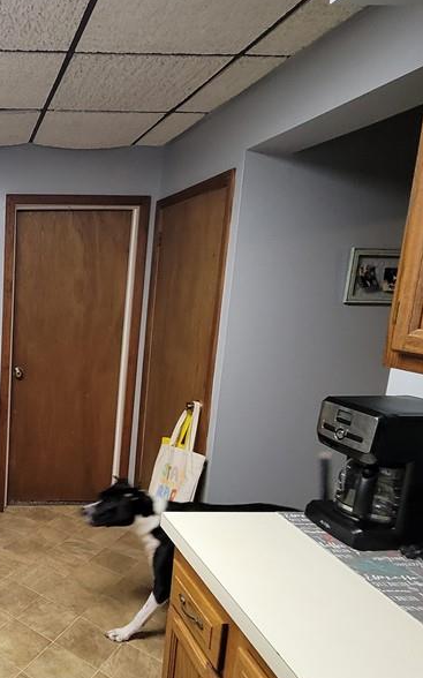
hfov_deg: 42.5
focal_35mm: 24
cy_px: 372
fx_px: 443
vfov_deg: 74.6
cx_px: -18
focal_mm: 2.2
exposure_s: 1/59
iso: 320
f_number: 2.2
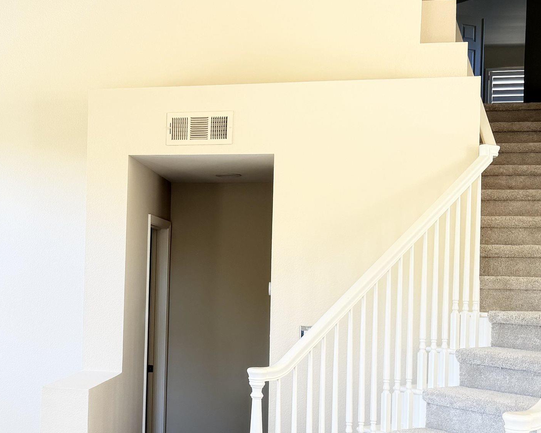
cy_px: 275
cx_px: 112
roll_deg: -1.2
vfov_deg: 29.6
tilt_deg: -0.3
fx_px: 817
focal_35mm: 51
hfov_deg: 35.5
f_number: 1.78
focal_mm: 6.76
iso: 200
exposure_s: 1/72
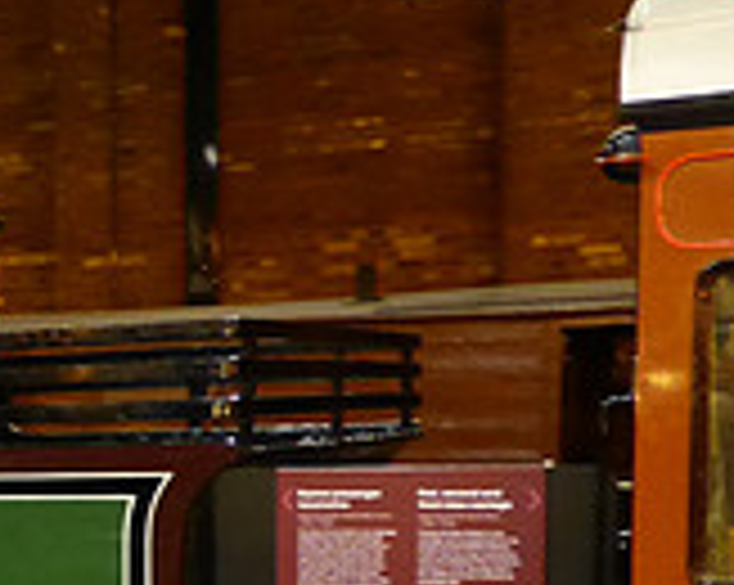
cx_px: -558
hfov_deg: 17.9
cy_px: 556
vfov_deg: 17.3
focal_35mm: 87
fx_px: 1888
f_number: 3.3
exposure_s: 1/5
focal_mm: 4.3
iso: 800
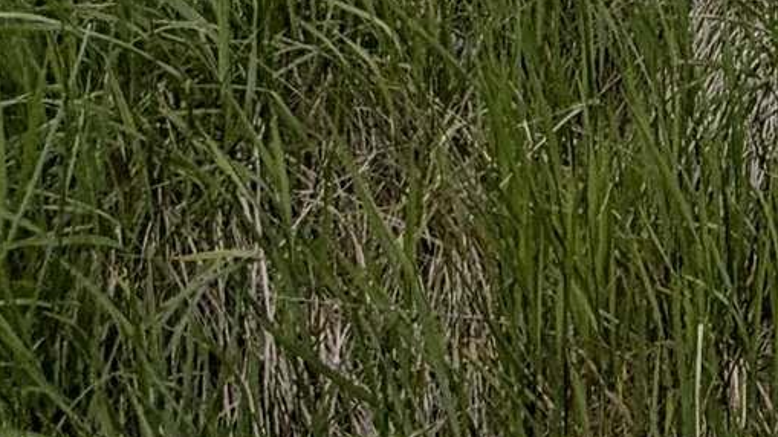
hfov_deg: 18.0
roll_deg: -2.4
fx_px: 1897
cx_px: 1440
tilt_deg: +2.0
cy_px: -960
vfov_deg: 9.5
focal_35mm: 92
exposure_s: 1/1285
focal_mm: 2.22
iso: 20
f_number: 2.2
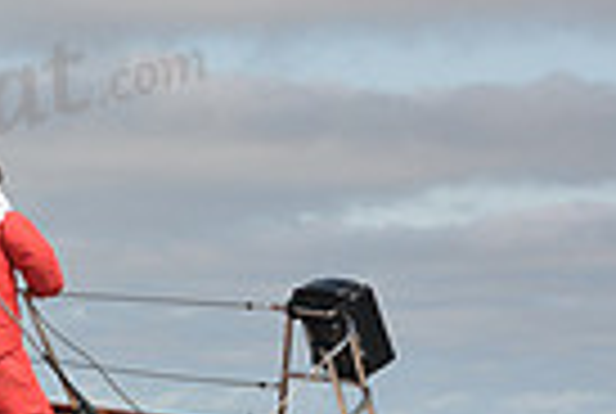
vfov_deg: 4.7
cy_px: 425
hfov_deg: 6.7
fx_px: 5076
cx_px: -656
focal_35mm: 296
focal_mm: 70
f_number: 6.3
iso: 320
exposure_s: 1/800
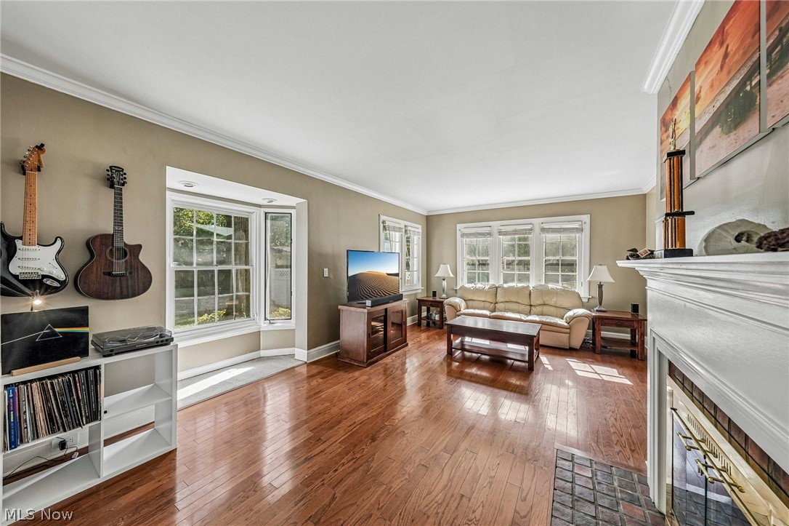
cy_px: 263
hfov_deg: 112.6
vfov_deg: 89.9
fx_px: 263
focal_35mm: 12
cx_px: 394
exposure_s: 1/30
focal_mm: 12
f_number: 8
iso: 250
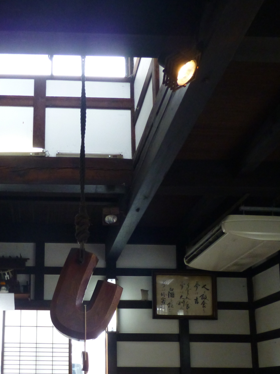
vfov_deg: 43.7
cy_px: 299
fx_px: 442
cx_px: 61
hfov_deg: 34.2
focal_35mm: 41
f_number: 3.3
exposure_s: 1/60
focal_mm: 4.3
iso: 400
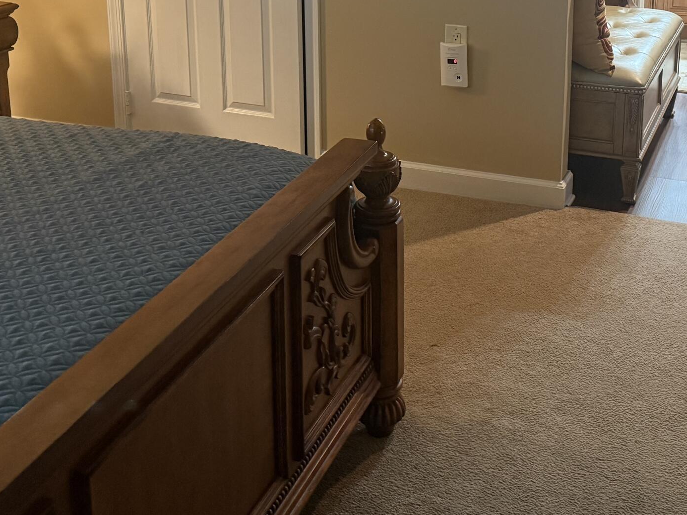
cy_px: 53
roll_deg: -0.6
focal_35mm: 52
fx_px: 1032
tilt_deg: -13.2
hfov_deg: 36.6
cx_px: 425
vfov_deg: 27.1
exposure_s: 1/60
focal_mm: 6.76
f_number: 1.78
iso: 400
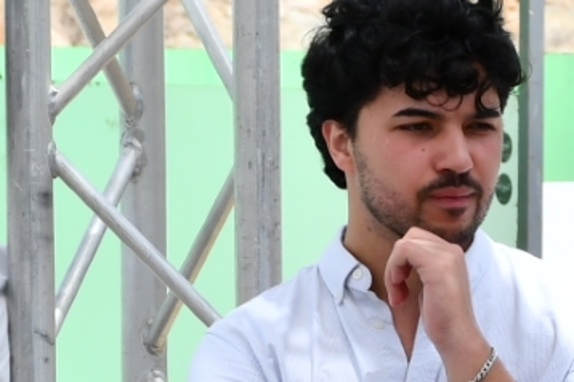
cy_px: 583
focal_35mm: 564
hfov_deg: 3.6
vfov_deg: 2.4
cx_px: 915
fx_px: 8984
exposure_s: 1/500
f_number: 6.3
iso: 200
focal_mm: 70
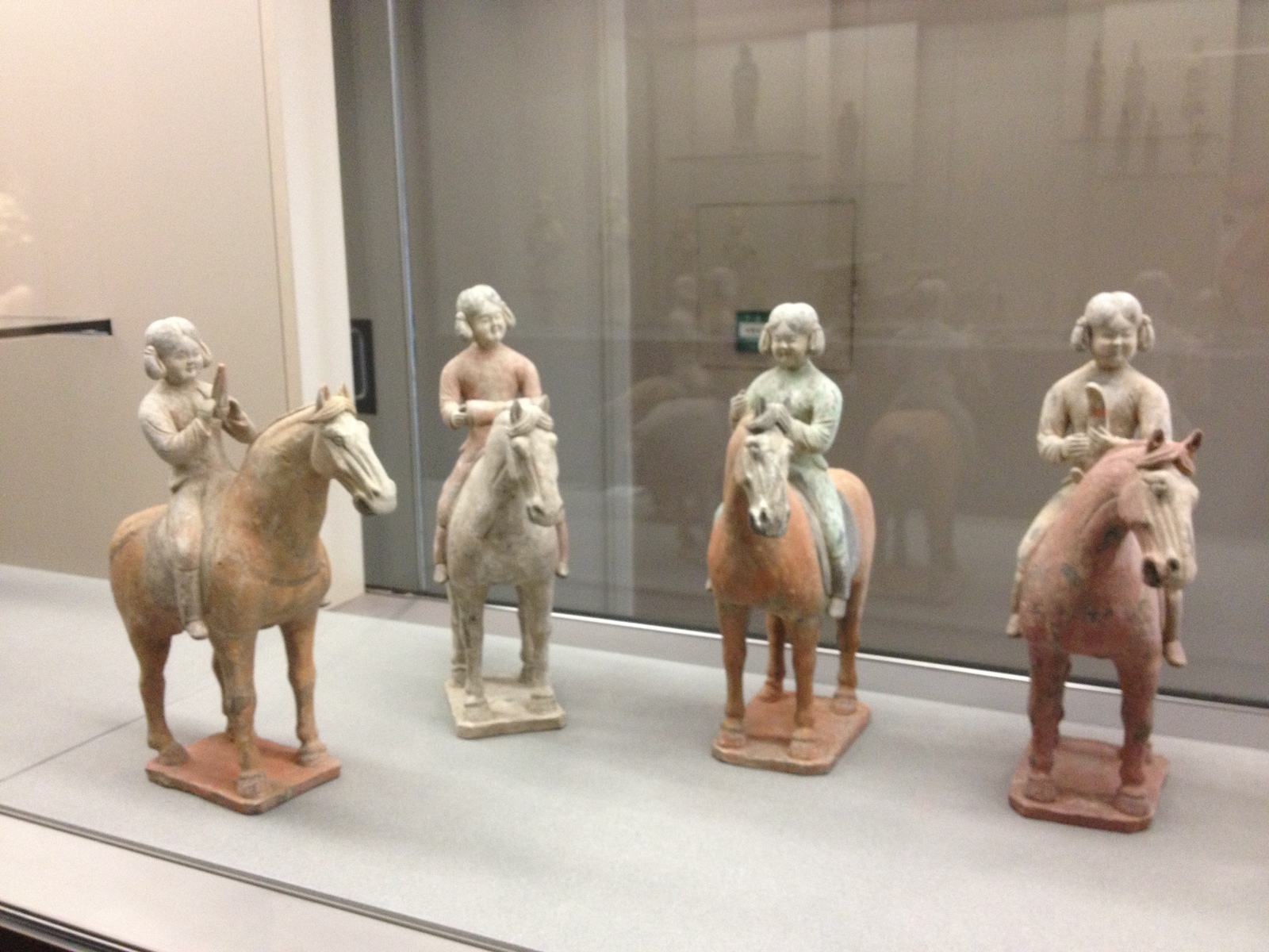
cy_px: 476
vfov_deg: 40.7
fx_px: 1283
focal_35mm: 35
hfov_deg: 52.6
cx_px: 634
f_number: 2.4
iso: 250
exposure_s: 1/20
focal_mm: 4.28
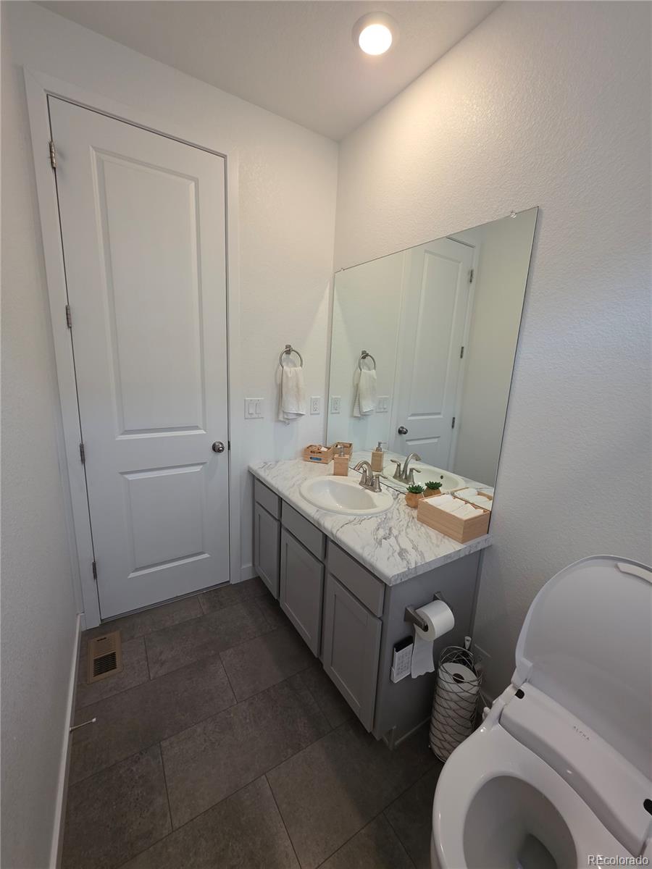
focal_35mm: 13
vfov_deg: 106.2
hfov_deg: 89.9
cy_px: 434
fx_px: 326
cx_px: 326
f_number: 1.9
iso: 125
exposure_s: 1/120
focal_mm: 2.2
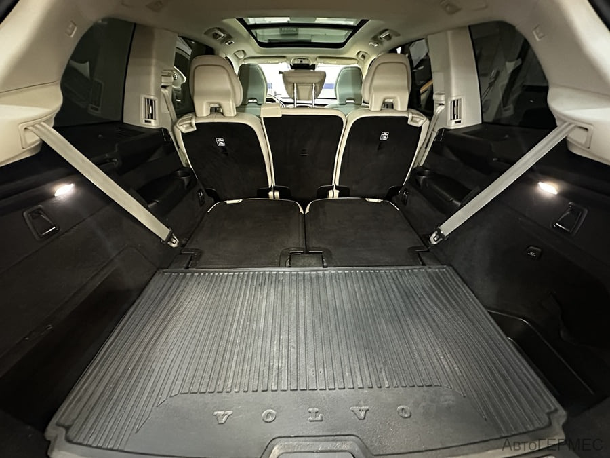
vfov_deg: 85.7
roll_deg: -0.6
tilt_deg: -31.3
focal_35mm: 14
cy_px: 229
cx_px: 305
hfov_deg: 102.1
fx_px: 247
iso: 2000
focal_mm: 2.22
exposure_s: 1/20
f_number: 2.2
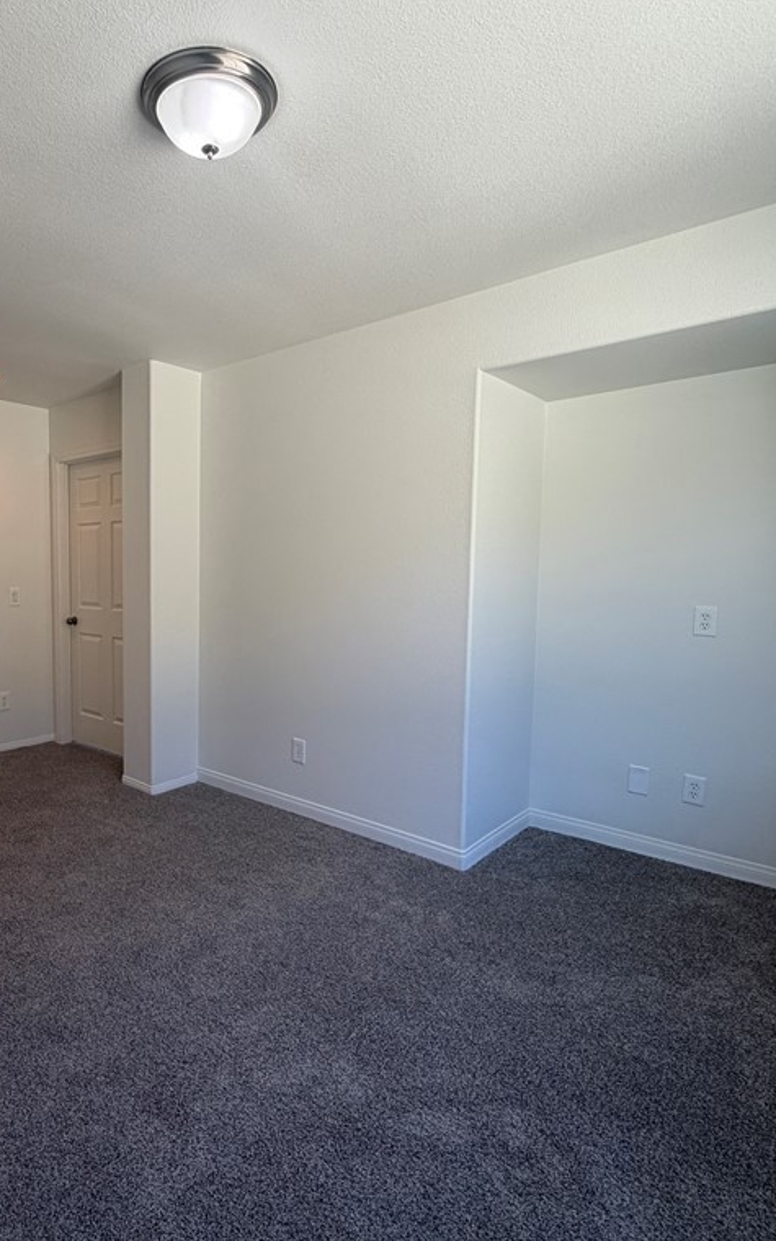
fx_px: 677
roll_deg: -0.1
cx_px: 242
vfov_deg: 85.1
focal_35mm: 20
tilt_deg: -4.4
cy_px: 619
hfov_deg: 57.9
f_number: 2.2
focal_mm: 2.22
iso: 125
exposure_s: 1/120
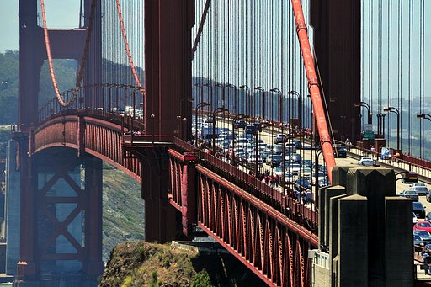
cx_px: 216
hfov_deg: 6.9
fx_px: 3590
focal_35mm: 300
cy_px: 144
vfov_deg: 4.6
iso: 200
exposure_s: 1/250
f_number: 6.3
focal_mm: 200
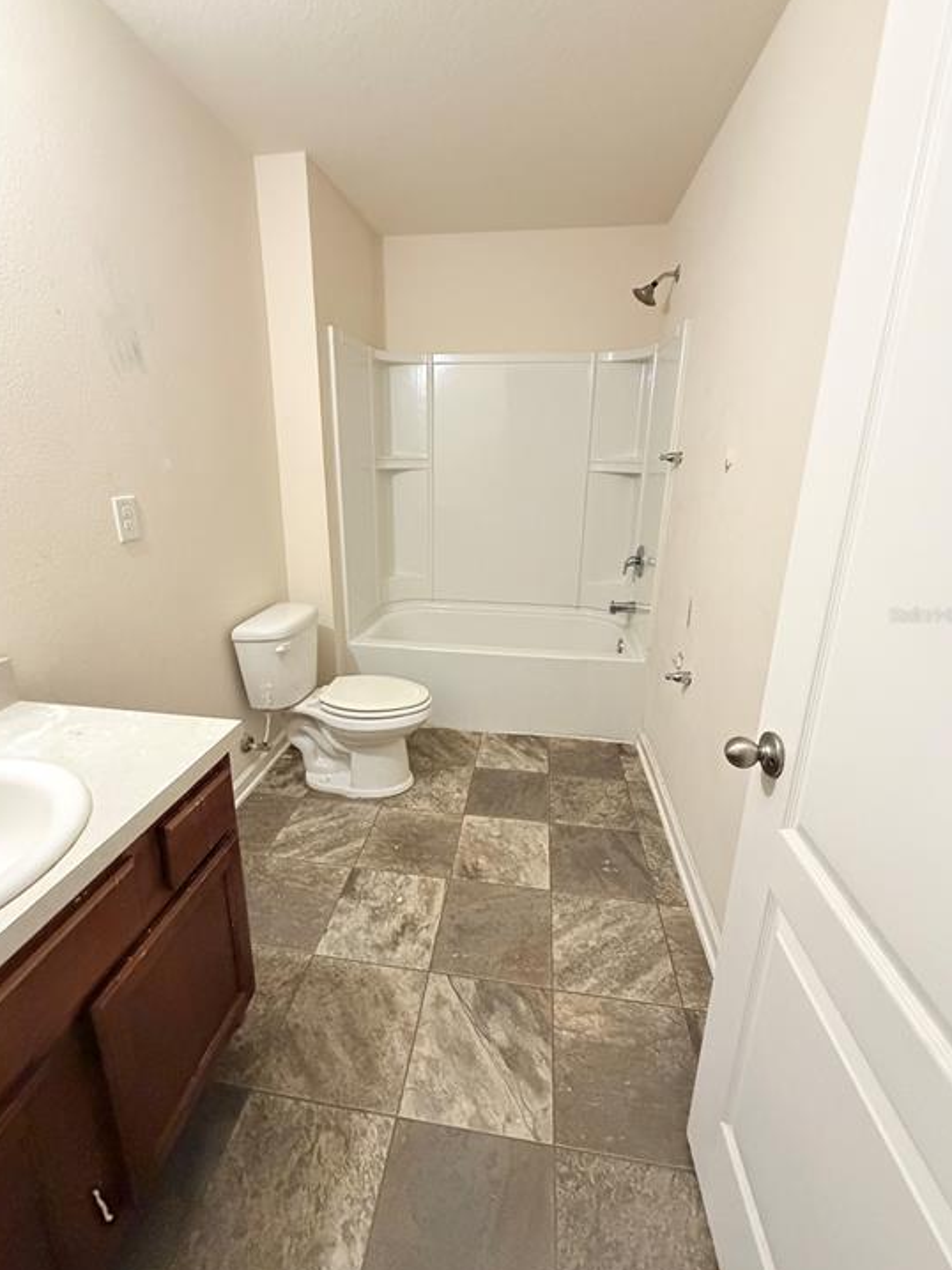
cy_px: 615
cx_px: 460
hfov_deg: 81.7
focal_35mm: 15
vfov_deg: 98.1
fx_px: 550
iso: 1000
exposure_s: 1/60
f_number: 2.2
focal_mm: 2.22
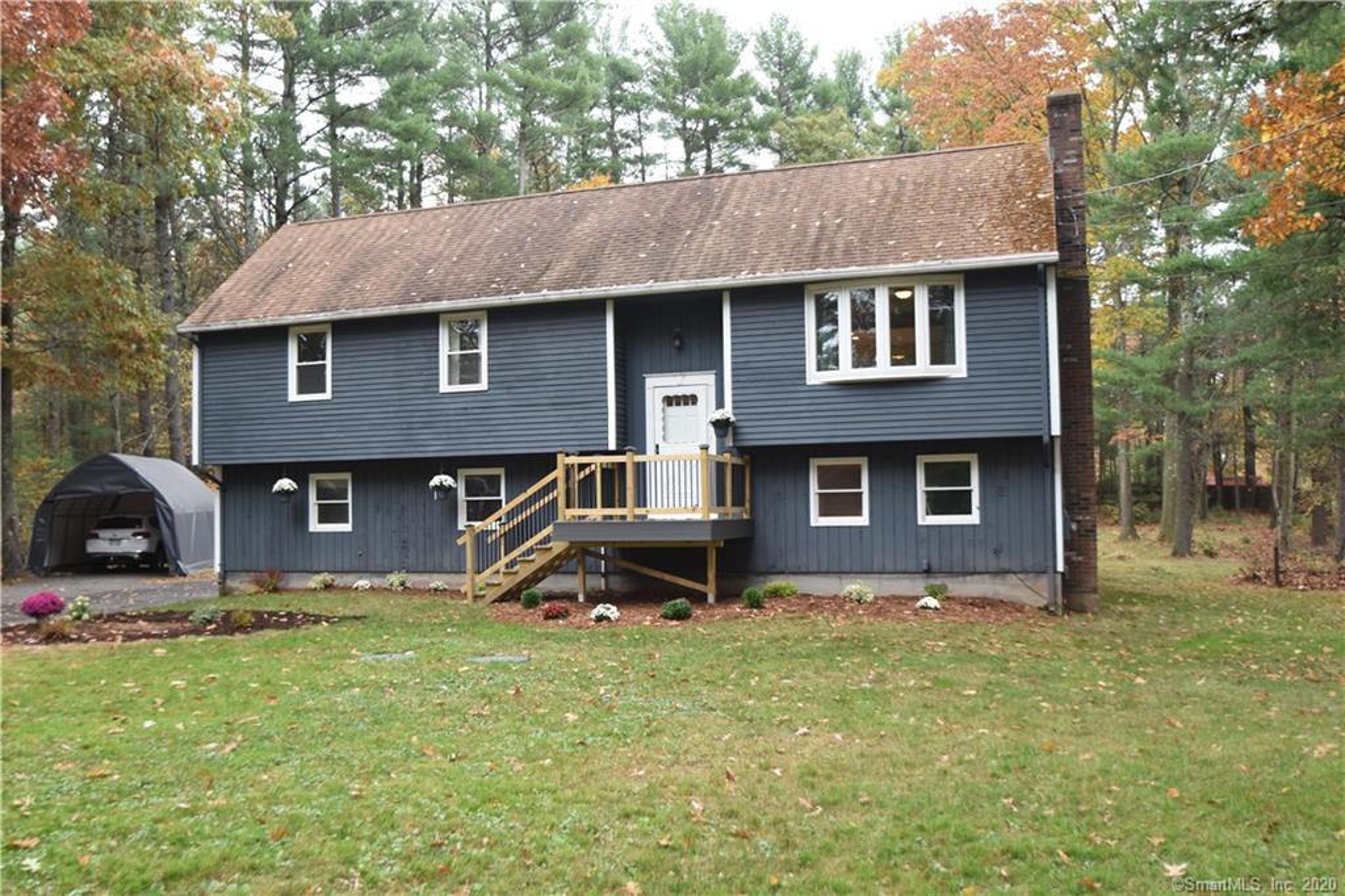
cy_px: 448
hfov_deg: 61.9
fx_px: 1120
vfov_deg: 43.6
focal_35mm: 30
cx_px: 672
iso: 400
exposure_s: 1/100
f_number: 5
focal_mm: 20
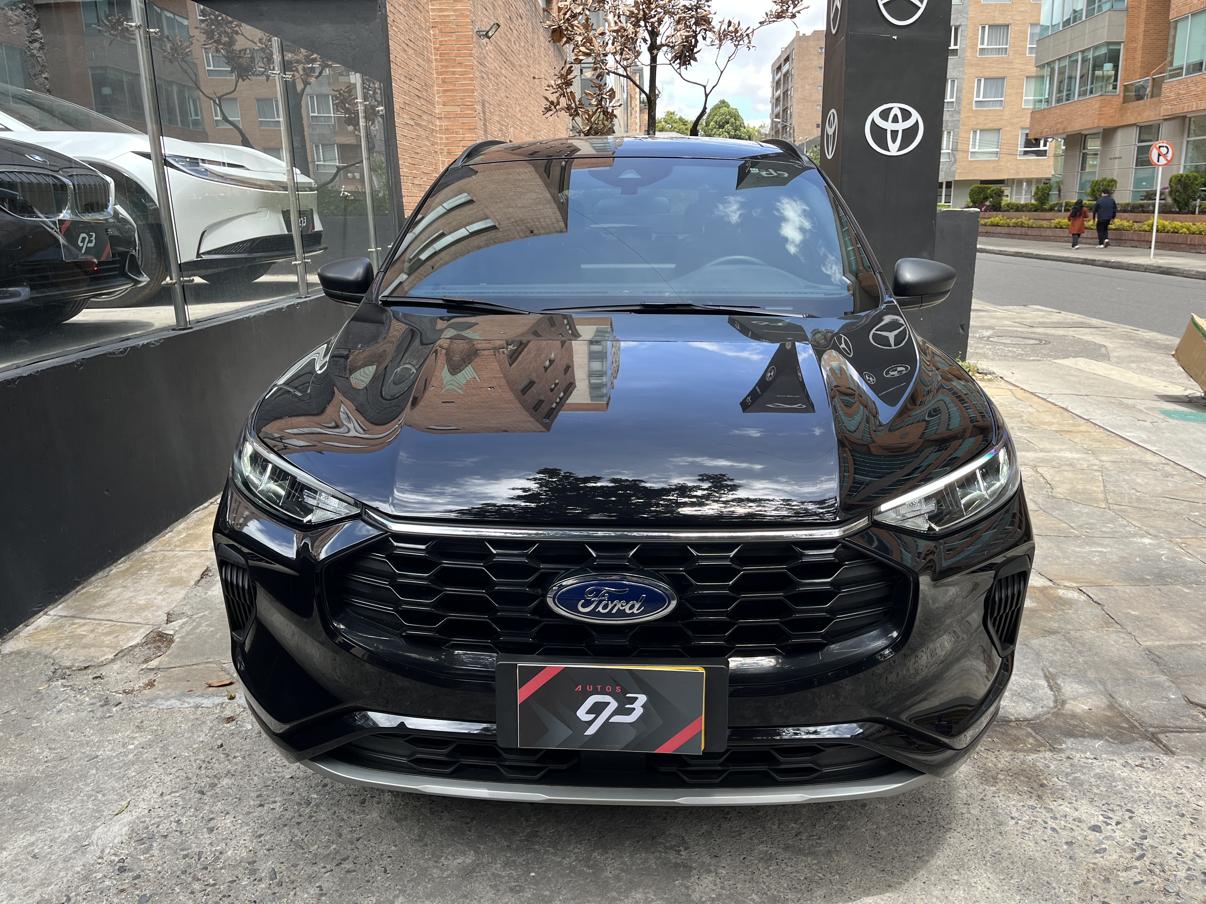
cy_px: 452
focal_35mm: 26
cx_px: 603
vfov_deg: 53.1
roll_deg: +1.5
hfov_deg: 67.3
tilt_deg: -15.4
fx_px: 906
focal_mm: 5.1
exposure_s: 1/550
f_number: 1.6
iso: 50
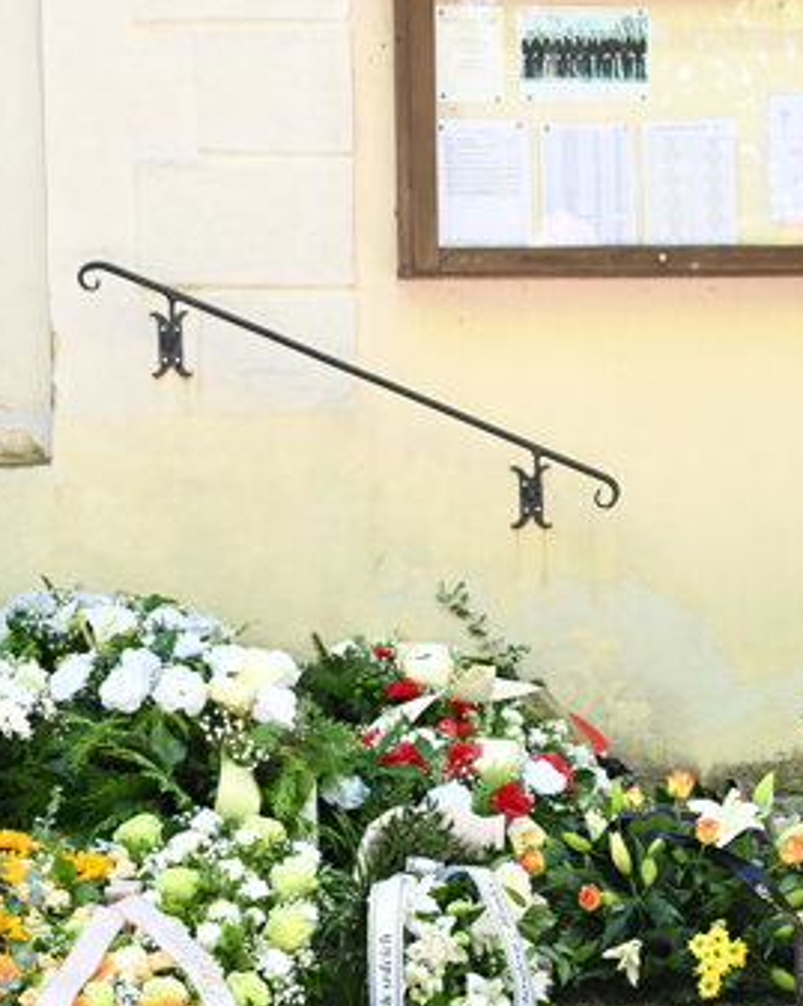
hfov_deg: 15.1
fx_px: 2975
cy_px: 564
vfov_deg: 19.2
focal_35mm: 100
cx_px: 773
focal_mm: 52
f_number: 5
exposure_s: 1/400
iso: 1250
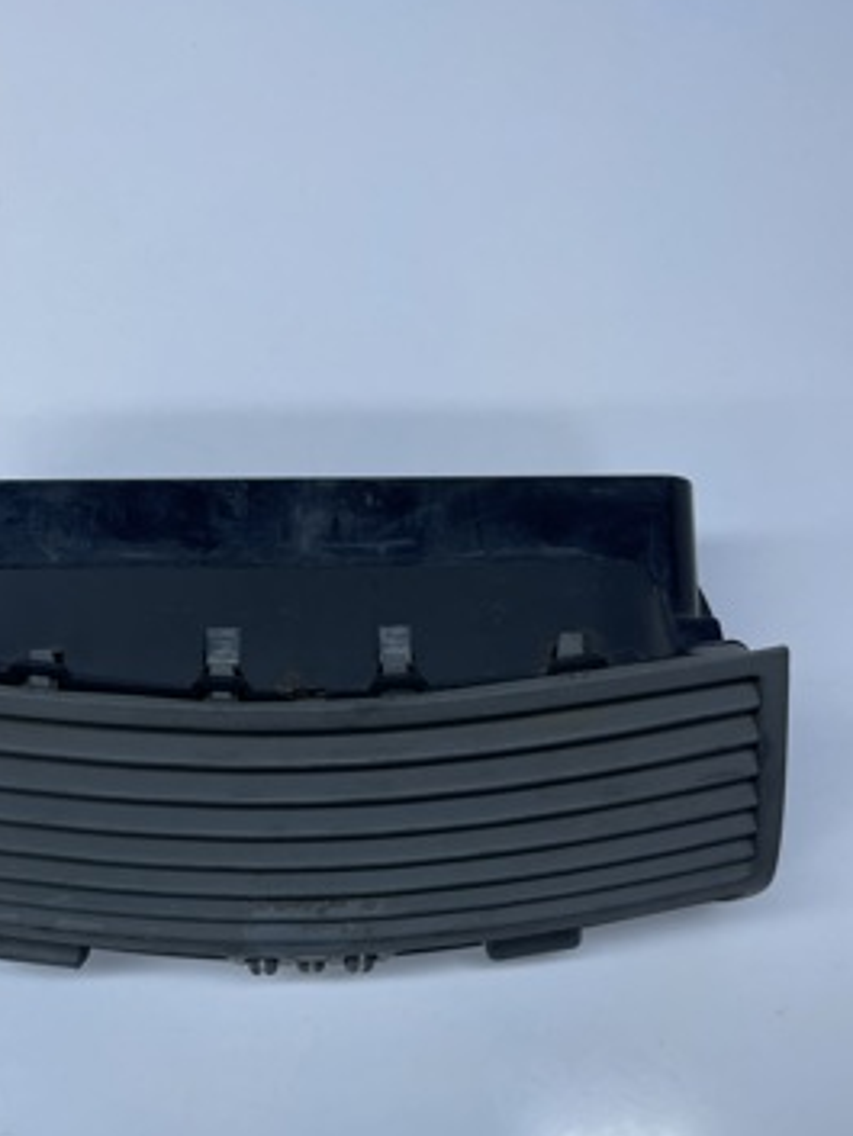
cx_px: 312
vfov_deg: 52.9
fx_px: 1116
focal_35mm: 34
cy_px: 753
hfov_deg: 41.5
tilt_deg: -85.4
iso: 32
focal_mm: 5.1
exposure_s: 1/1020
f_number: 1.6
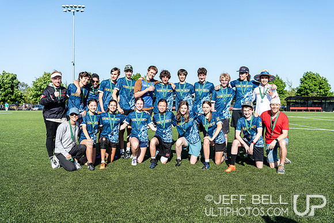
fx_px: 316
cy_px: 112
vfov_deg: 38.9
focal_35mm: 34
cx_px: 167
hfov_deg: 55.8
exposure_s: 1/500
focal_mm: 34
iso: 100
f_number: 4
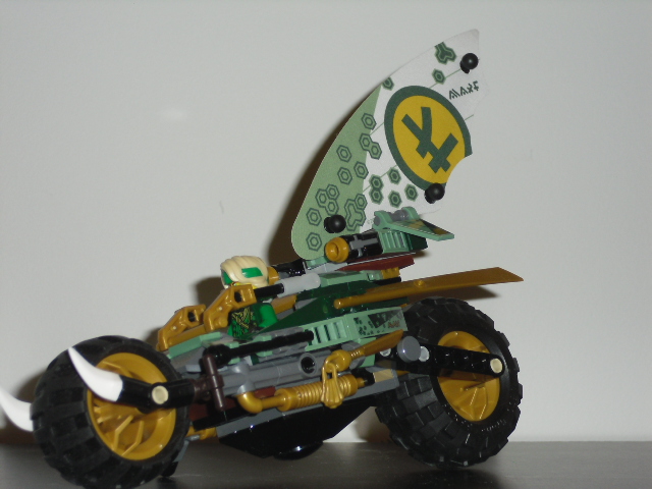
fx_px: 1978
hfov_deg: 18.7
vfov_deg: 14.1
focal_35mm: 105
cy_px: 244
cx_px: 326
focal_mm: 18.9
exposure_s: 1/60
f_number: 5.6
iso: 200
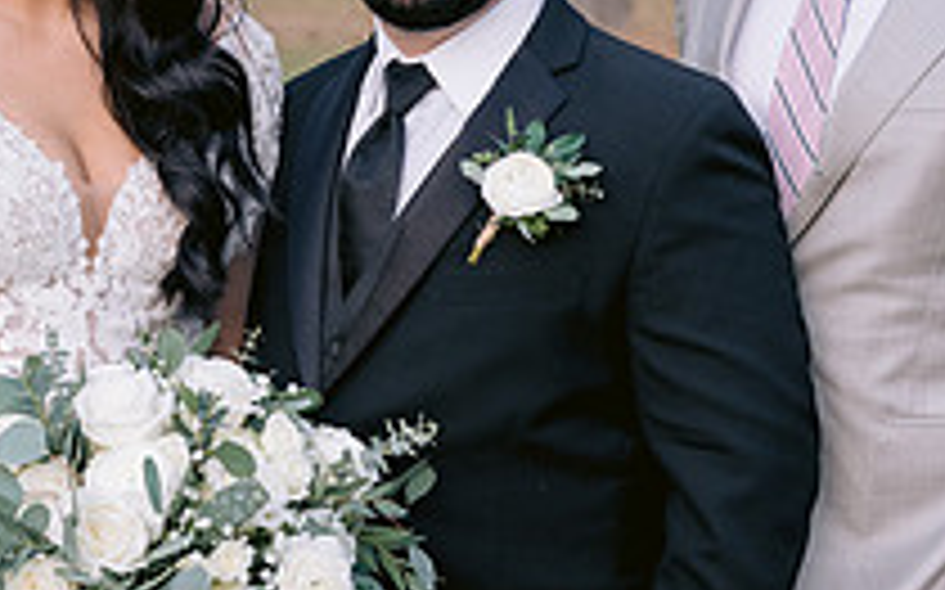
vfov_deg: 9.0
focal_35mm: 145
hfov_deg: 14.4
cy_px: 203
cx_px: 260
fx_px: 3732
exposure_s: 1/200
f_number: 3.5
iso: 800
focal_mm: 50
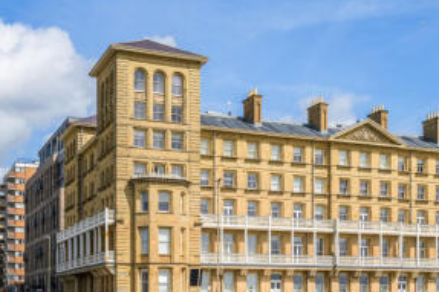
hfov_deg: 34.4
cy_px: 212
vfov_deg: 23.2
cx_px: 266
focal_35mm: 58
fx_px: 707
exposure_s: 1/1000
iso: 400
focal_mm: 35
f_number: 10
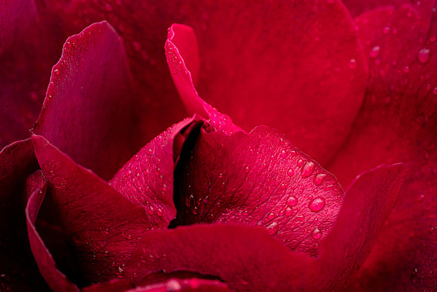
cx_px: 218
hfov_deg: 22.6
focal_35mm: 90
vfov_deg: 15.2
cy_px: 146
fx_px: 1093
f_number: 11
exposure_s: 1/200
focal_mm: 90
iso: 1250
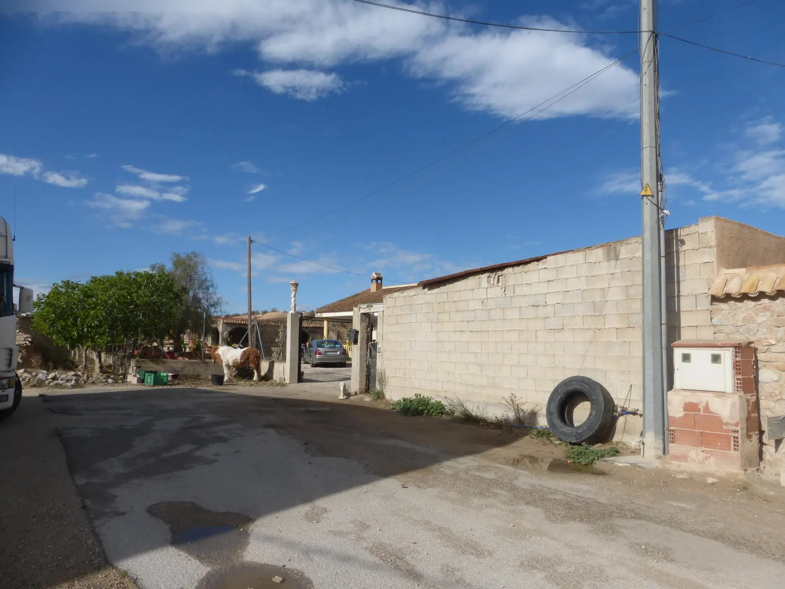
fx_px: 544
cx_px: 392
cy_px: 294
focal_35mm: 24
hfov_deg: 71.6
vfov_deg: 56.8
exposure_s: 1/1600
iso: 100
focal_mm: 4.3
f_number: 4
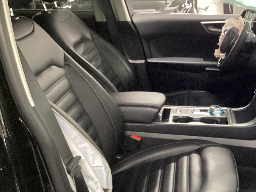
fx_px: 399
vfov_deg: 27.0
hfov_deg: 34.2
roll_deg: +1.7
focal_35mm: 54
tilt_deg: -21.3
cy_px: 91
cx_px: 214
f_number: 2.4
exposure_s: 1/25
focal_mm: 3.3
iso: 400
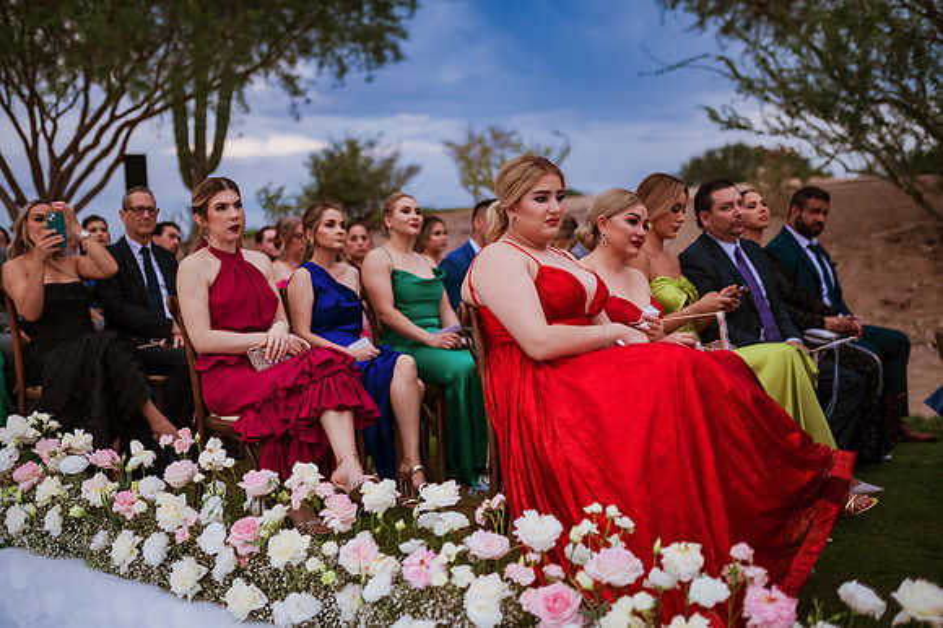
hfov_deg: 53.5
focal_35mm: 36
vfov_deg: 37.1
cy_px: 314
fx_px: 935
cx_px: 472
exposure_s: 1/2500
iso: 800
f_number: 1.6
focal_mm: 35
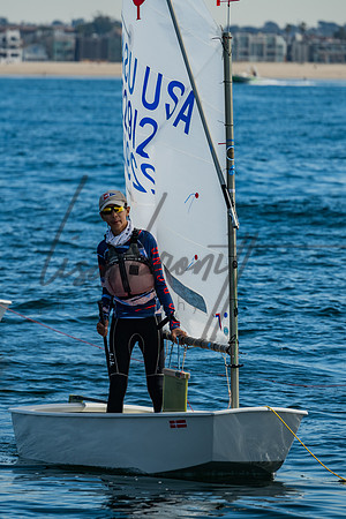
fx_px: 4325
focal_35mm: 300
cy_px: 259
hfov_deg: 4.6
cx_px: 150
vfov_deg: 6.9
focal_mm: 200
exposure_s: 1/320
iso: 100
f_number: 6.3
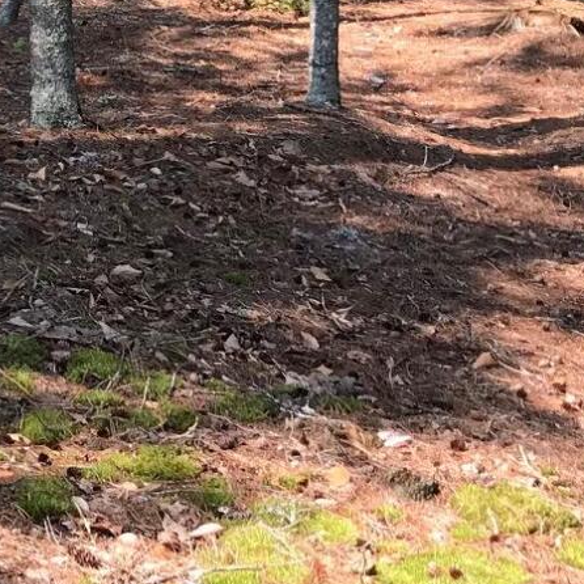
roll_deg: -1.1
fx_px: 2119
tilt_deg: -2.9
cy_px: -25
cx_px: -238
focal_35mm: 111
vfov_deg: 15.4
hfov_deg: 14.8
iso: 20
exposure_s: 1/409
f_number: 1.8
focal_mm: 3.99
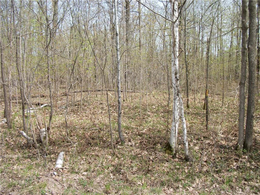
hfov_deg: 56.8
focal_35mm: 32
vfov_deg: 44.2
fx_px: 240
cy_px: 98
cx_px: 130
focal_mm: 5.7
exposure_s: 1/80
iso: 80
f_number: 8.8
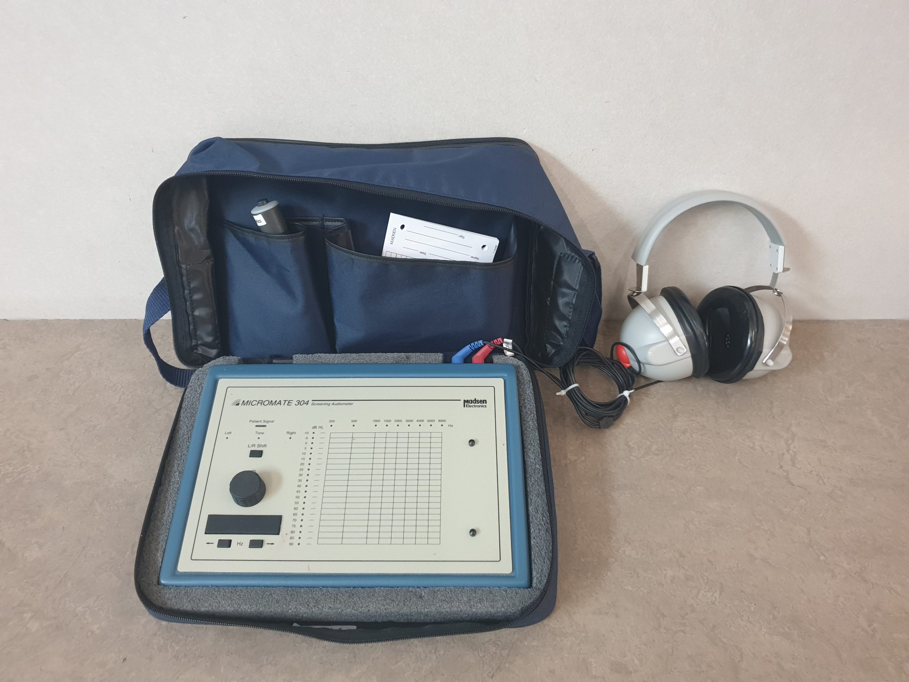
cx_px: 454
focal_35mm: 26
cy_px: 341
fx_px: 683
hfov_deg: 67.3
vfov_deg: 53.1
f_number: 1.5
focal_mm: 4.3
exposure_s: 1/50
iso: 250
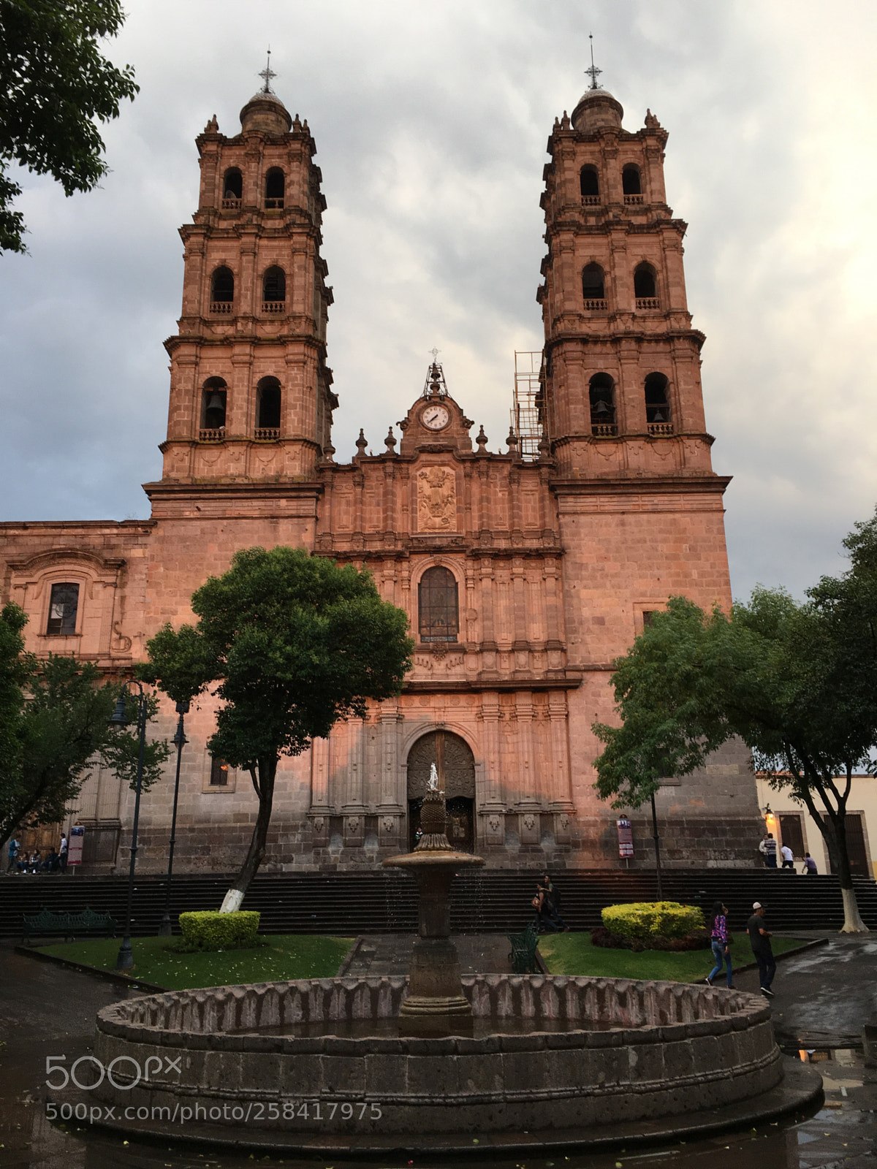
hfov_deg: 48.2
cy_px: 584
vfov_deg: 61.7
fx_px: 980
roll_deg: +3.3
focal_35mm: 29
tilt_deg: +18.3
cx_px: 438
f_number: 2.2
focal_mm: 4.15
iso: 25
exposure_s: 1/120
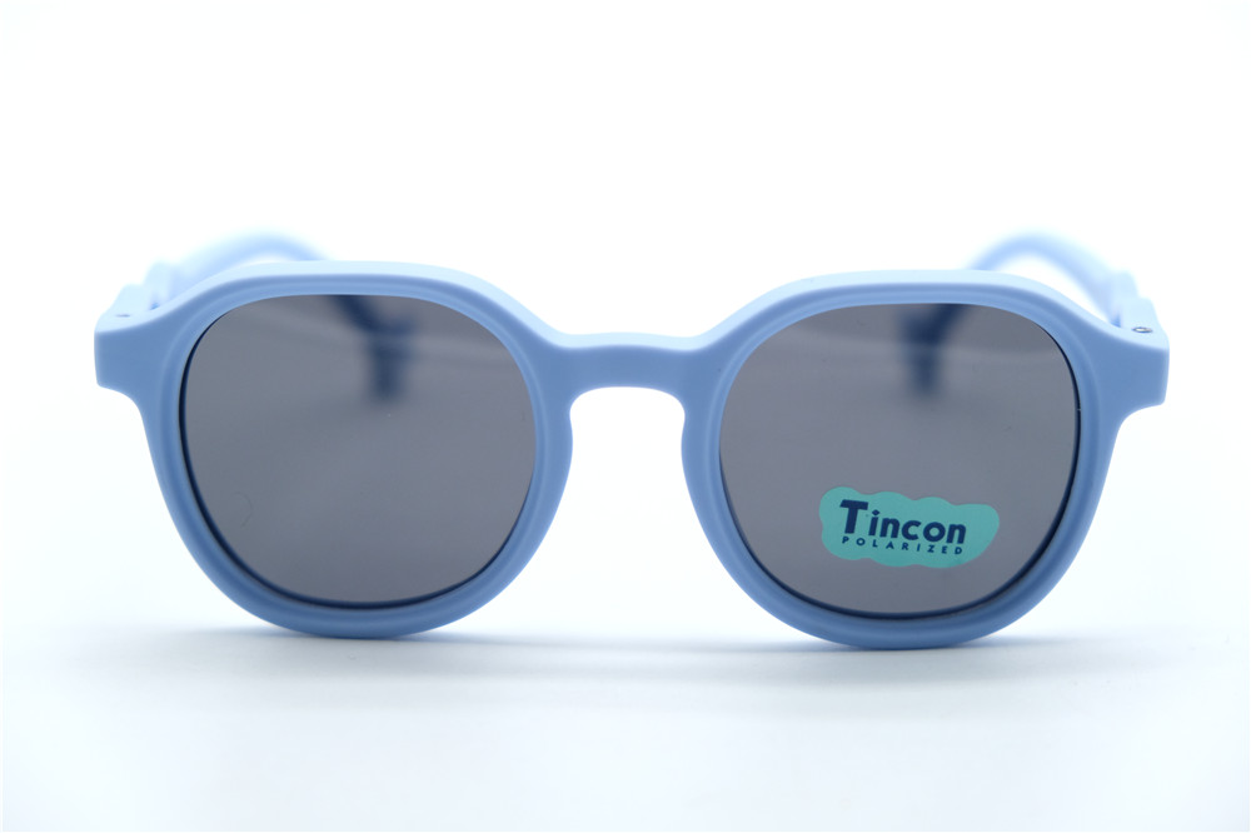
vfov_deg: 16.4
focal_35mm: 83
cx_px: 626
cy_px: 416
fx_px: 2883
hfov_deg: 24.5
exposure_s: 1/1000
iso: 640
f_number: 4
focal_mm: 55
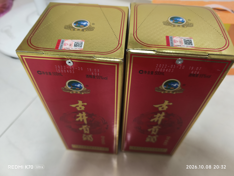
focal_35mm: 23
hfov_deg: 73.9
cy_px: 88
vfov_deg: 58.9
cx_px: 117
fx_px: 155
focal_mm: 5.84
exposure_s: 1/50
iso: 320
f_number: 1.6
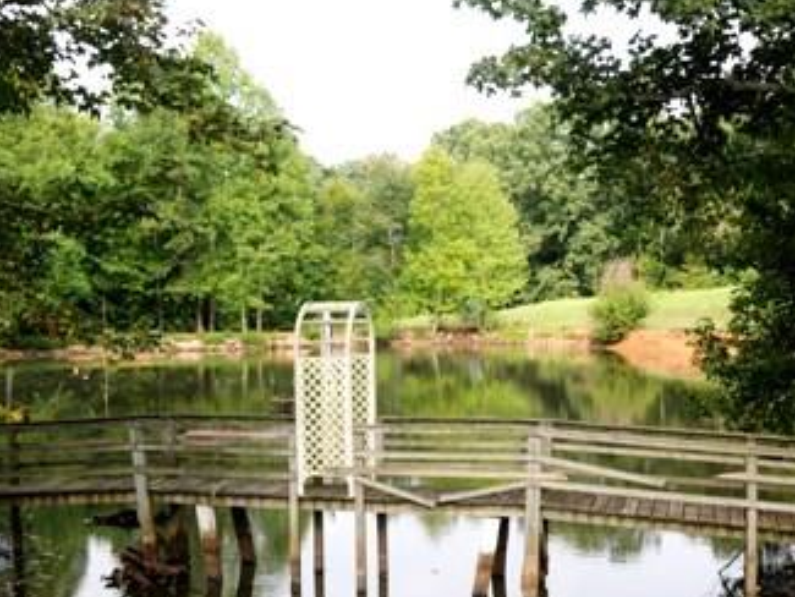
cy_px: 351
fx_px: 1172
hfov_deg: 37.5
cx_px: 372
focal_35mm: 51
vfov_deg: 28.5
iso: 200
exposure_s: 1/250
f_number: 6.3
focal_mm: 18
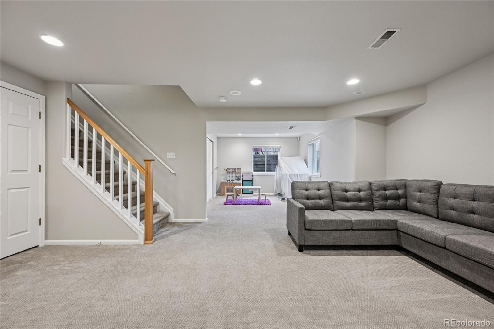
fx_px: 192
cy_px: 164
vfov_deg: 81.2
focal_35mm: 14
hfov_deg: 104.3
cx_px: 247
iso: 400
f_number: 8
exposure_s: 1/13
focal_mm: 14
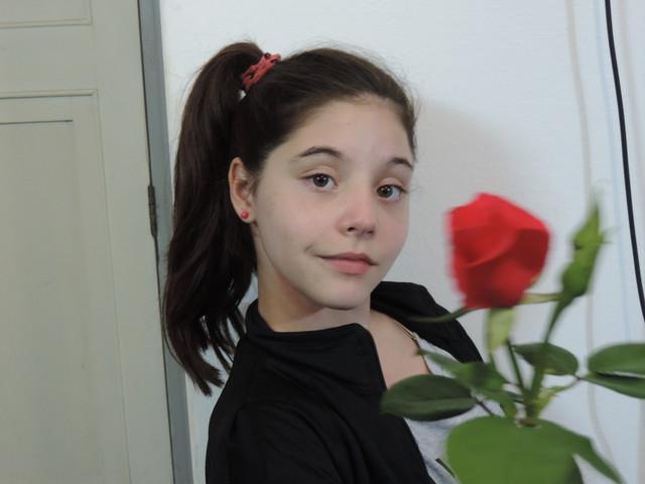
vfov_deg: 26.6
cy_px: 242
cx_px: 322
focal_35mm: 55
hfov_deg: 34.9
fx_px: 1025
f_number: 3.7
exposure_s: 1/10
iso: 800
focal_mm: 9.8
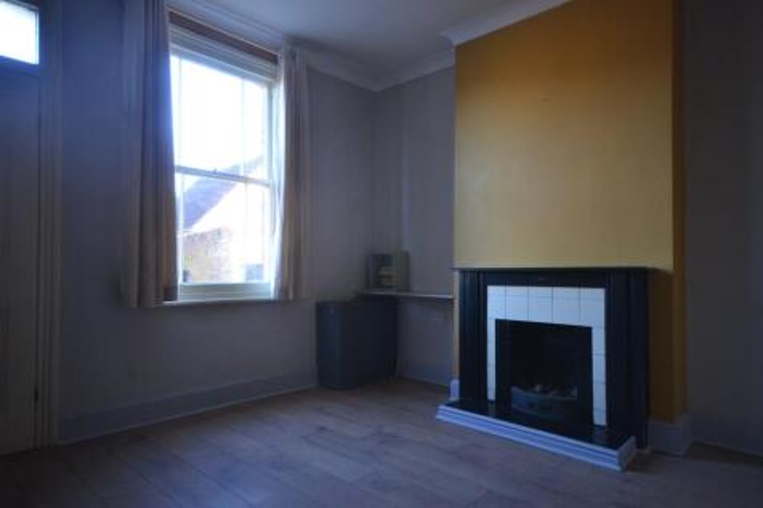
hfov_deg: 81.2
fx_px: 445
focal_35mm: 21
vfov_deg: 59.5
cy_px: 254
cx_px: 382
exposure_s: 1/60
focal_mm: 14
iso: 720
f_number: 4.8
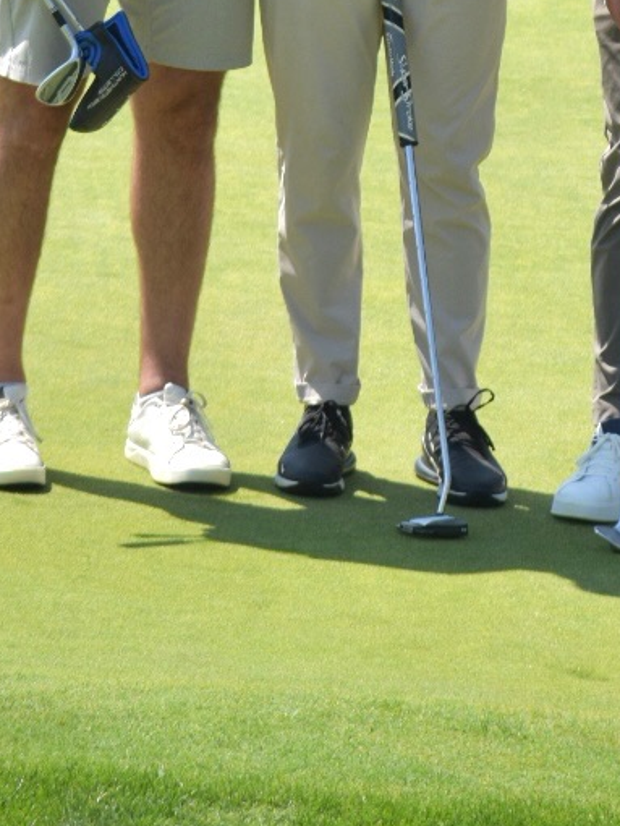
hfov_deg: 2.3
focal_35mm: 641
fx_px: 15295
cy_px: -419
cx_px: 421
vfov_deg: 3.1
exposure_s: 1/1000
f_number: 5.6
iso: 200
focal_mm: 140
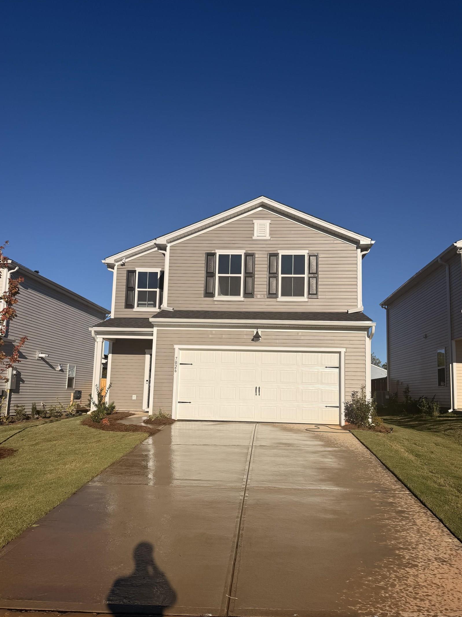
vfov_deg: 67.2
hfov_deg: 53.0
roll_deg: -1.8
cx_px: 241
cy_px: 333
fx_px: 463
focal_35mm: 26
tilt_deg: +7.9
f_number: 1.78
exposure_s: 1/10309
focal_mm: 6.76
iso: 80
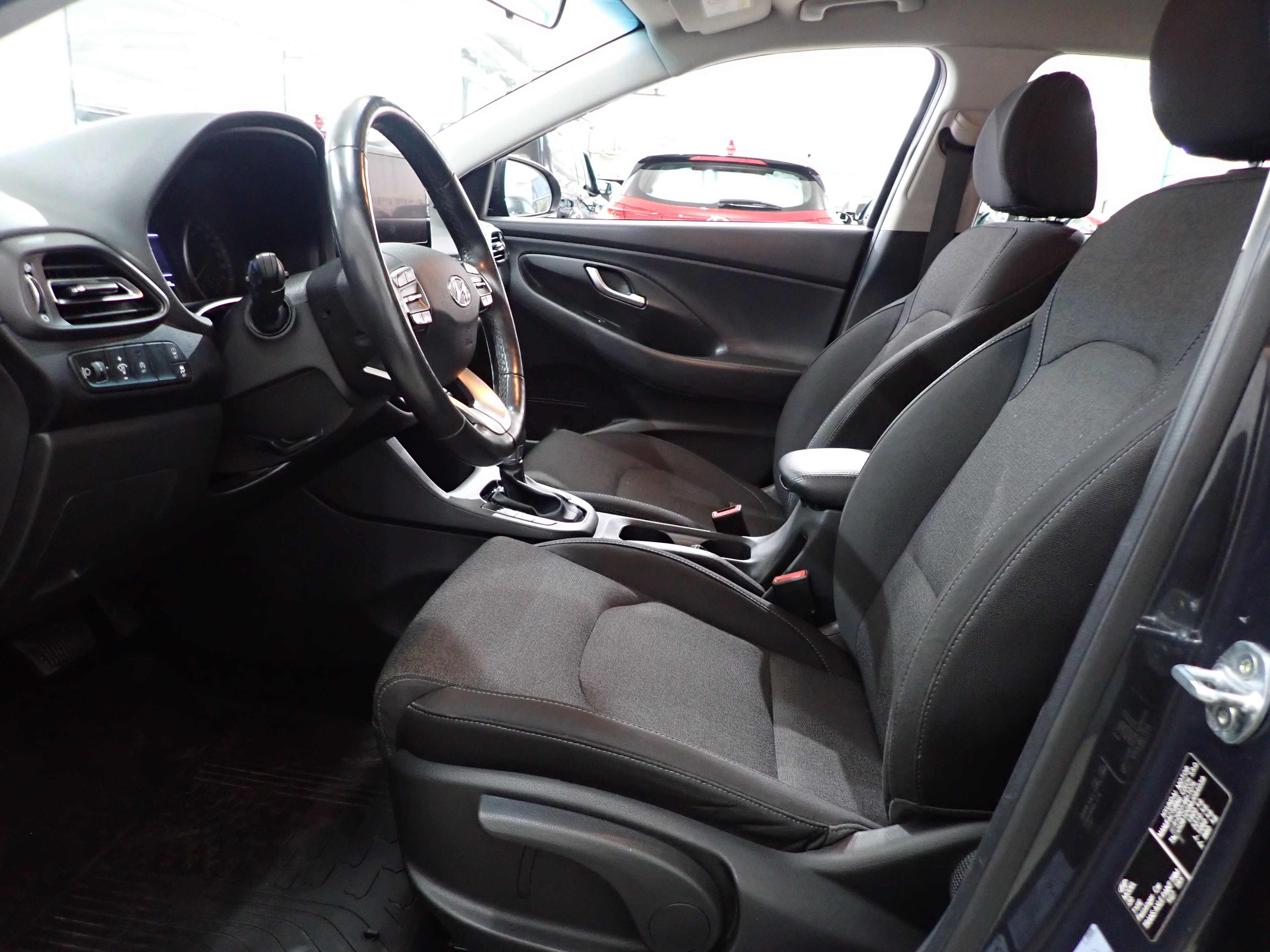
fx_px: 917
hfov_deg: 69.4
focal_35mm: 25
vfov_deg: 54.9
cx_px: 635
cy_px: 476
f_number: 2
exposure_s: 1/30
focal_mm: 4.5
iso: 640
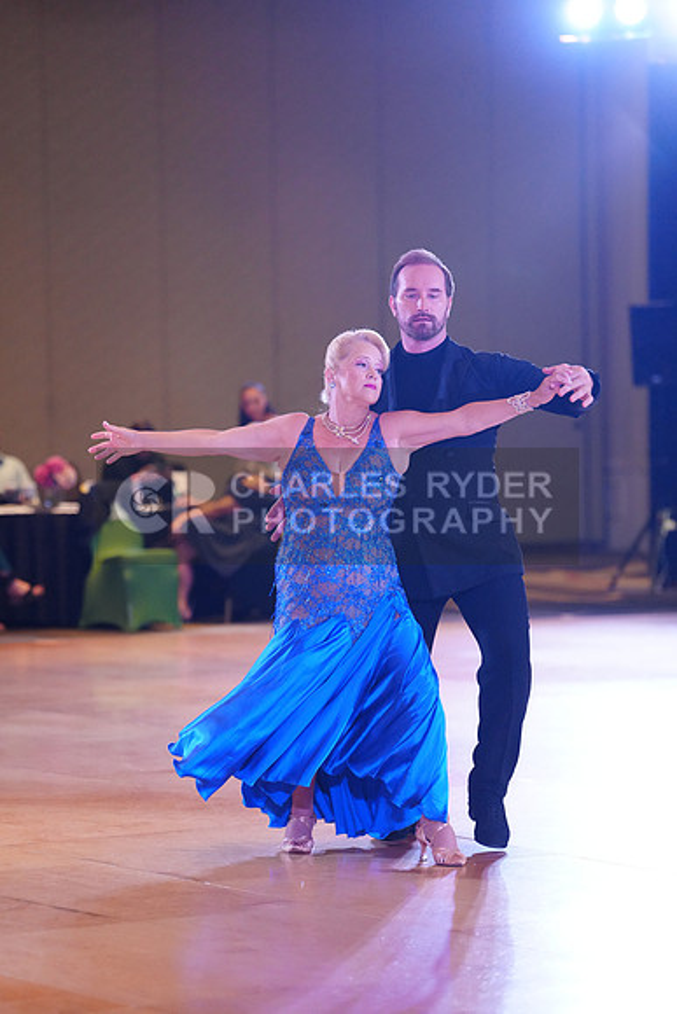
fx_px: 3777
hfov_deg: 10.2
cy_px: 507
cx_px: 338
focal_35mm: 134
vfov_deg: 15.3
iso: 5000
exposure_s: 1/400
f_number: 2.8
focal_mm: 134
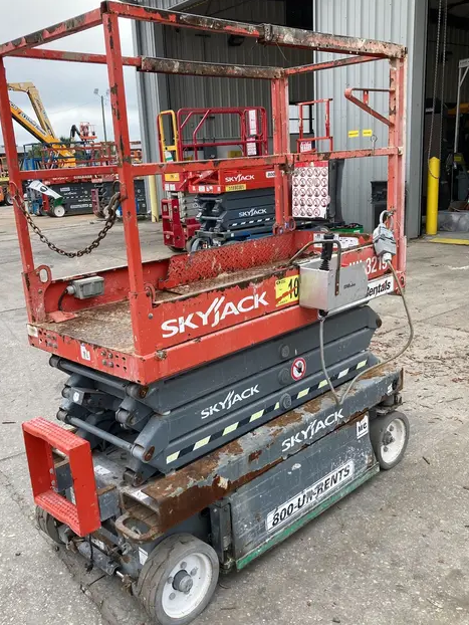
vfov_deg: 55.3
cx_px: 222
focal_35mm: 33
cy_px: 318
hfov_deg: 43.0
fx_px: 596
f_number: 1.8
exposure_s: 1/412
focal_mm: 3.99
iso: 20
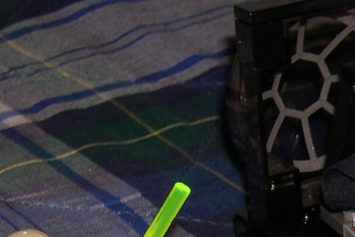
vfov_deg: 5.5
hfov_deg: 8.2
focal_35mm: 245
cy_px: 407
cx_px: 516
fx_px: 2416
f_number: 3.5
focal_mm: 13.2
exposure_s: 1/60
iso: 100
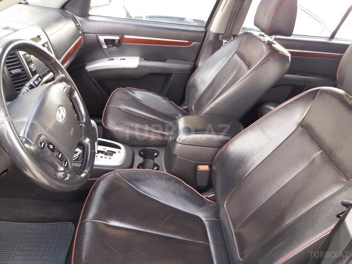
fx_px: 285
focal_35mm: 28
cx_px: 176
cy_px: 132
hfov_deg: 63.4
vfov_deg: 49.7
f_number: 1.9
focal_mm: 3.7
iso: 100
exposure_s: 1/33
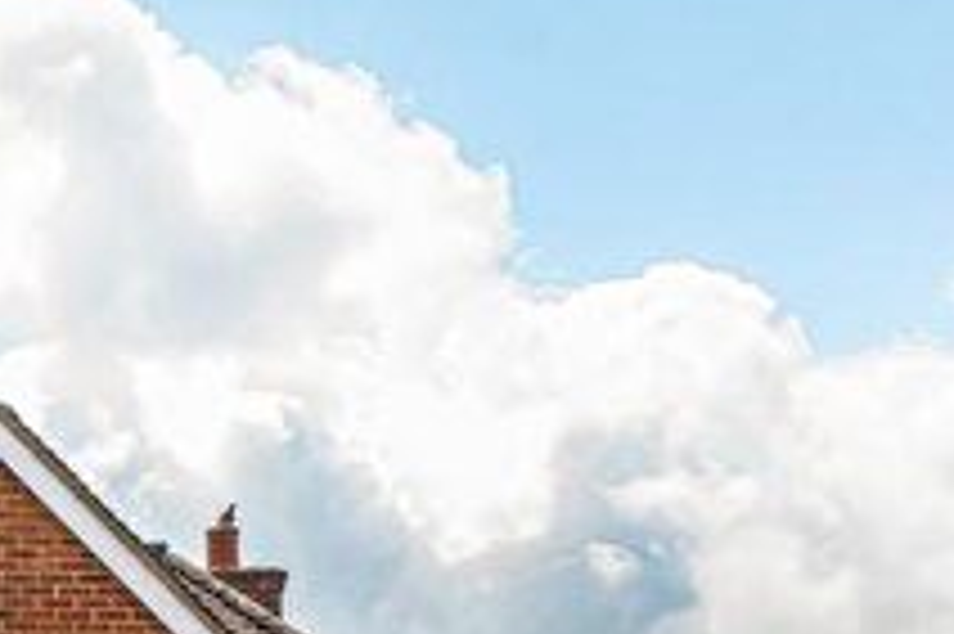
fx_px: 3151
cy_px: 1009
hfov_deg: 16.3
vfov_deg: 11.0
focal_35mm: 119
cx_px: -302
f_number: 8
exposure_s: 1/320
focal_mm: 24
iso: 400
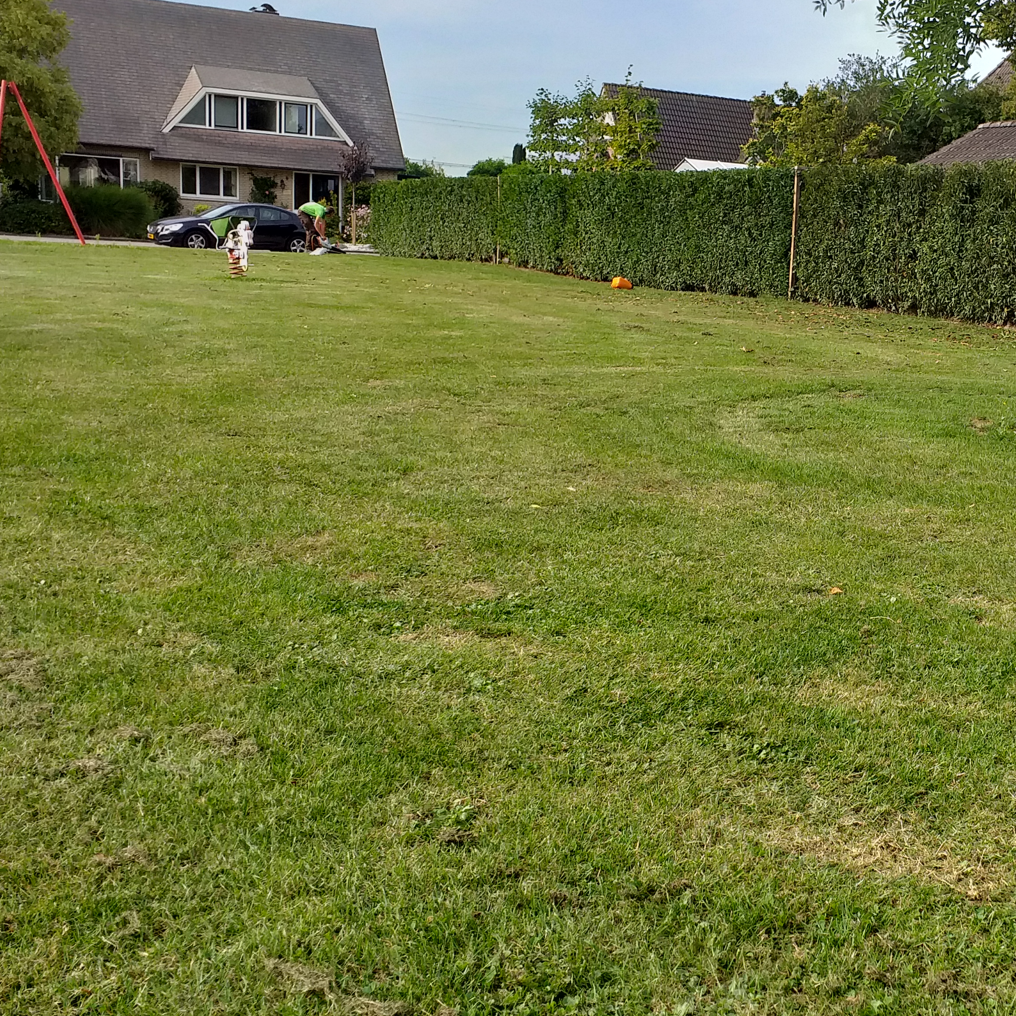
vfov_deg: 40.9
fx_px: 1361
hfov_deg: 38.6
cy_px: 477
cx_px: 879
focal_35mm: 41
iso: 40
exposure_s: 1/883
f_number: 1.9
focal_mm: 3.6
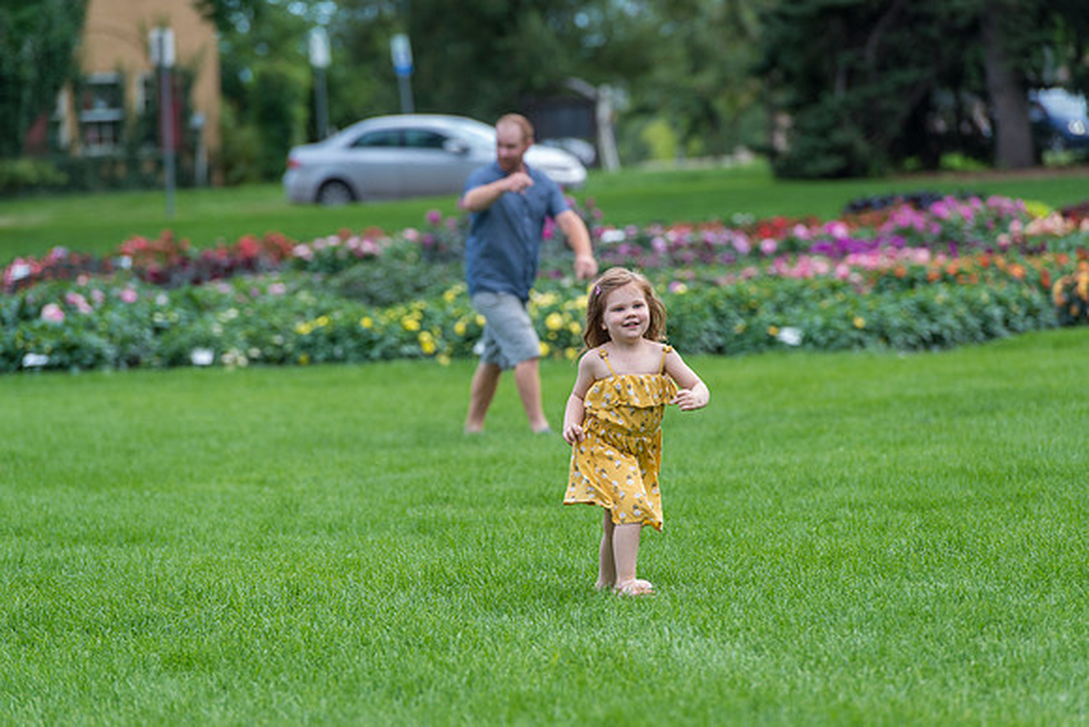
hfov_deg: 10.5
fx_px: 5900
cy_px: 364
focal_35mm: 195
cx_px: 544
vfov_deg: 7.0
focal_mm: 195
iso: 400
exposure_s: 1/400
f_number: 5
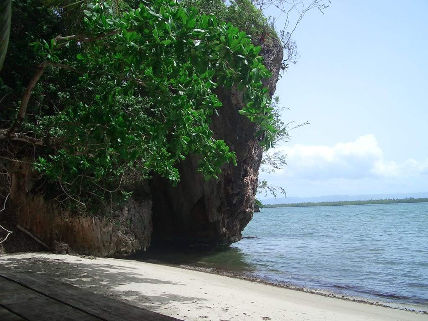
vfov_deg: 40.7
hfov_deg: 52.6
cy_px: 160
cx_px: 214
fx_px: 433
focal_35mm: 35
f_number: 4.3
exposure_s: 1/500
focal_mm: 5.8
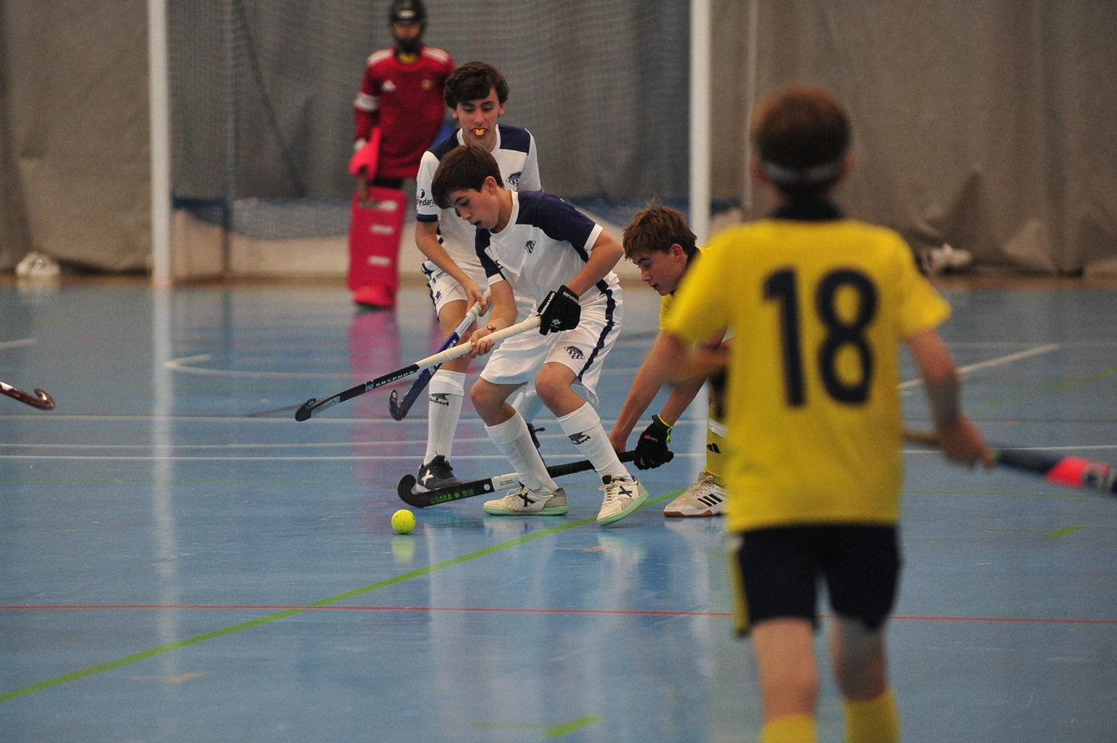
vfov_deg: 5.9
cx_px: 500
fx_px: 7226
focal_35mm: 233
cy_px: 387
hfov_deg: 8.8
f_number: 2.8
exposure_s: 1/640
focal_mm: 200
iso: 3200
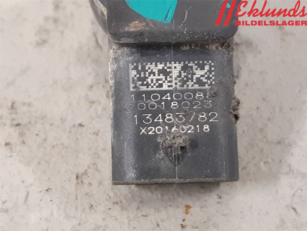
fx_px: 231
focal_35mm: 26
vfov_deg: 53.1
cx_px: 154
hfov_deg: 67.3
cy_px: 116
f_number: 1.7
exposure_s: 1/25
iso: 250
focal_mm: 3.93
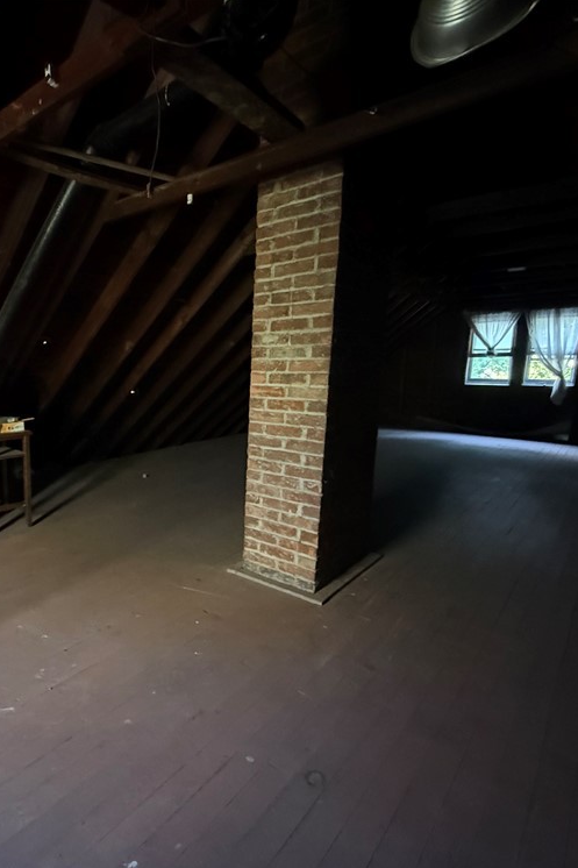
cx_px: 100
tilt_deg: -9.6
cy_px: 442
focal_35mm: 20
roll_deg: +0.5
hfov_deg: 56.5
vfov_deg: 84.0
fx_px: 482
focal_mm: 2.22
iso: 2000
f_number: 2.2
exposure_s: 1/30
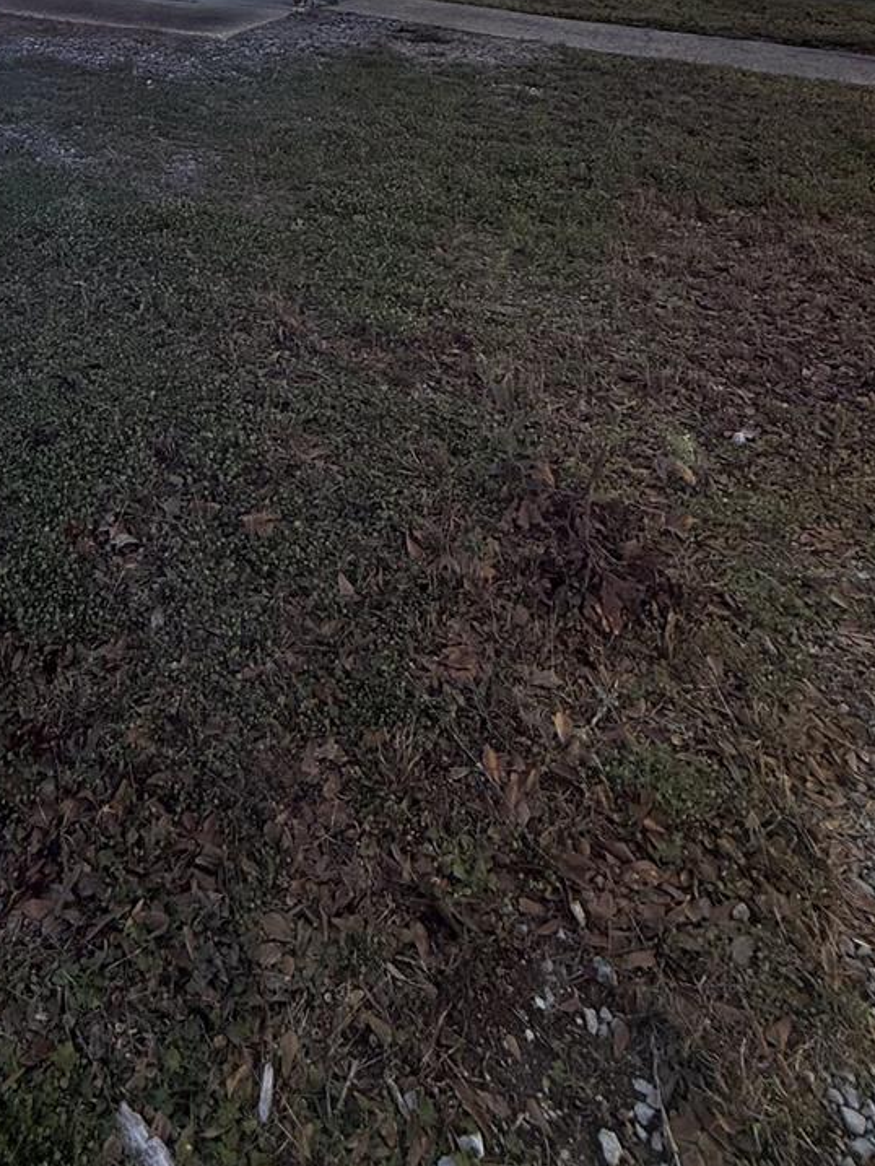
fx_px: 1011
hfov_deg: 44.7
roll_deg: +1.4
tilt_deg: -4.6
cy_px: -5
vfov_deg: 48.9
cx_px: 189
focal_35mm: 30
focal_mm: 2.22
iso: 64
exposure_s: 1/1901
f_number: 2.2
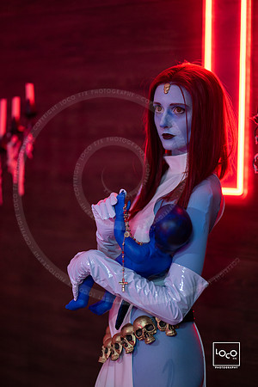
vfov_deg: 23.9
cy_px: 194
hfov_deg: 16.1
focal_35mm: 85
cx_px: 129
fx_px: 914
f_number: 1.2
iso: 1000
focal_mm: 85
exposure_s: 1/250
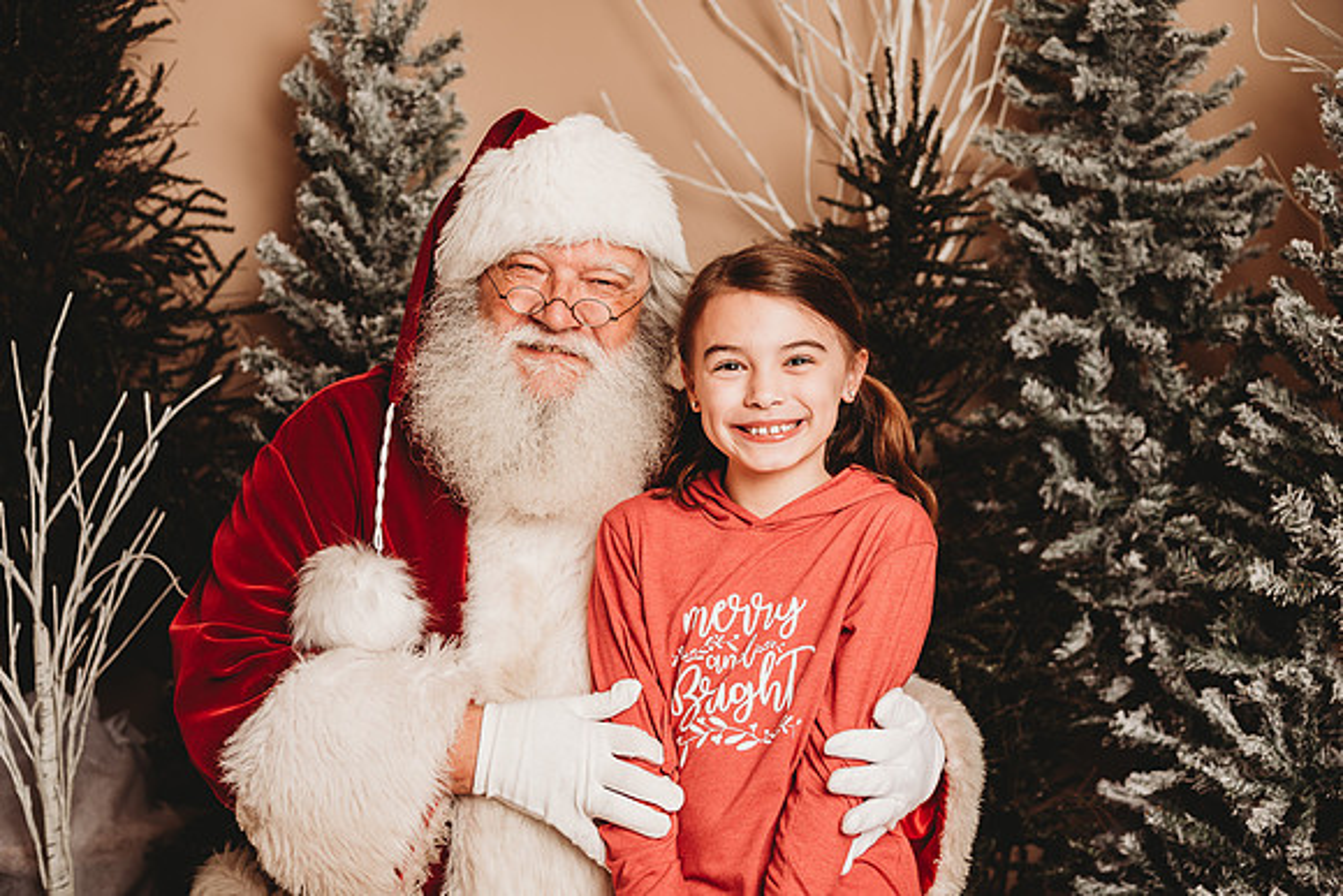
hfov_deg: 39.6
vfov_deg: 27.0
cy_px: 448
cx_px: 672
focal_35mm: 50
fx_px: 1866
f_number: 4
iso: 100
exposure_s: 1/160
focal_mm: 50
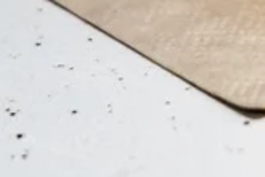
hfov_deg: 4.4
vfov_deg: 3.0
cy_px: -211
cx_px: 536
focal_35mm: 459
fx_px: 3378
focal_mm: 74
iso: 2000
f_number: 4
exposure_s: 1/160
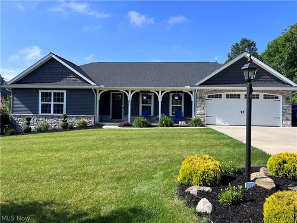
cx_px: 148
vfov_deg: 53.1
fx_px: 223
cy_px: 112
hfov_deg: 67.3
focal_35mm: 26
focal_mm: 5.7
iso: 50
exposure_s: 1/2994
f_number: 1.5
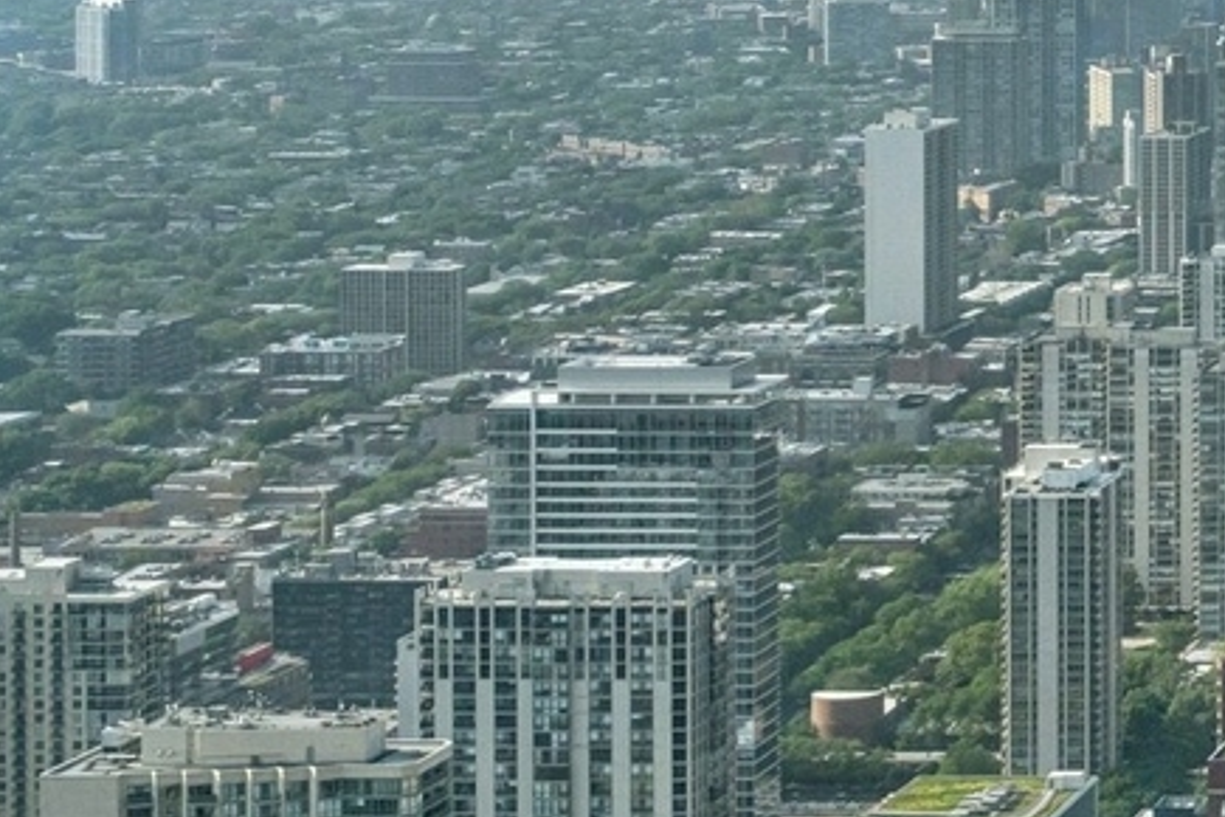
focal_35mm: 134
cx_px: 2275
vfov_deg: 10.1
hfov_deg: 13.5
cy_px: -141
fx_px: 4559
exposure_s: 1/1250
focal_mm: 24
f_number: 8
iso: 320
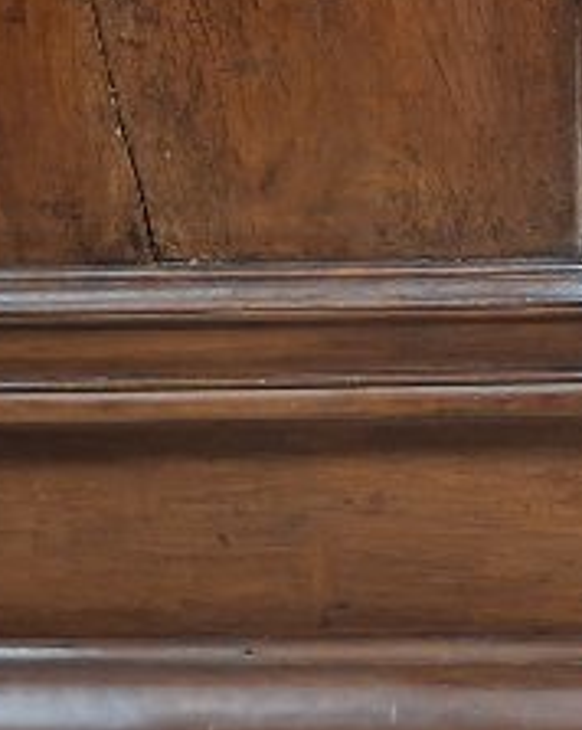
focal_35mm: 121
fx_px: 2609
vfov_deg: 14.7
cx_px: 814
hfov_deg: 12.2
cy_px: -406
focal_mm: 5.54
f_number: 1.8
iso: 800
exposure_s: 1/20
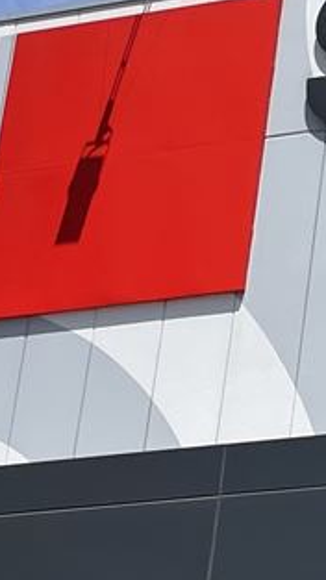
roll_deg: -1.0
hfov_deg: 7.5
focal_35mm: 145
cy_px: 348
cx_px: 937
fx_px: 2229
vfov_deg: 14.8
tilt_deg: +19.2
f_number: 1.6
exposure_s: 1/4464
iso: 32
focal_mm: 4.2
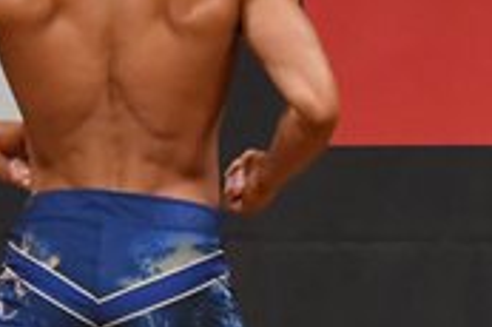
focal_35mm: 1076
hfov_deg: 1.9
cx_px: 70
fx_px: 14691
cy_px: 270
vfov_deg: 1.3
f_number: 5.6
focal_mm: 160
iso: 5600
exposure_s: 1/400
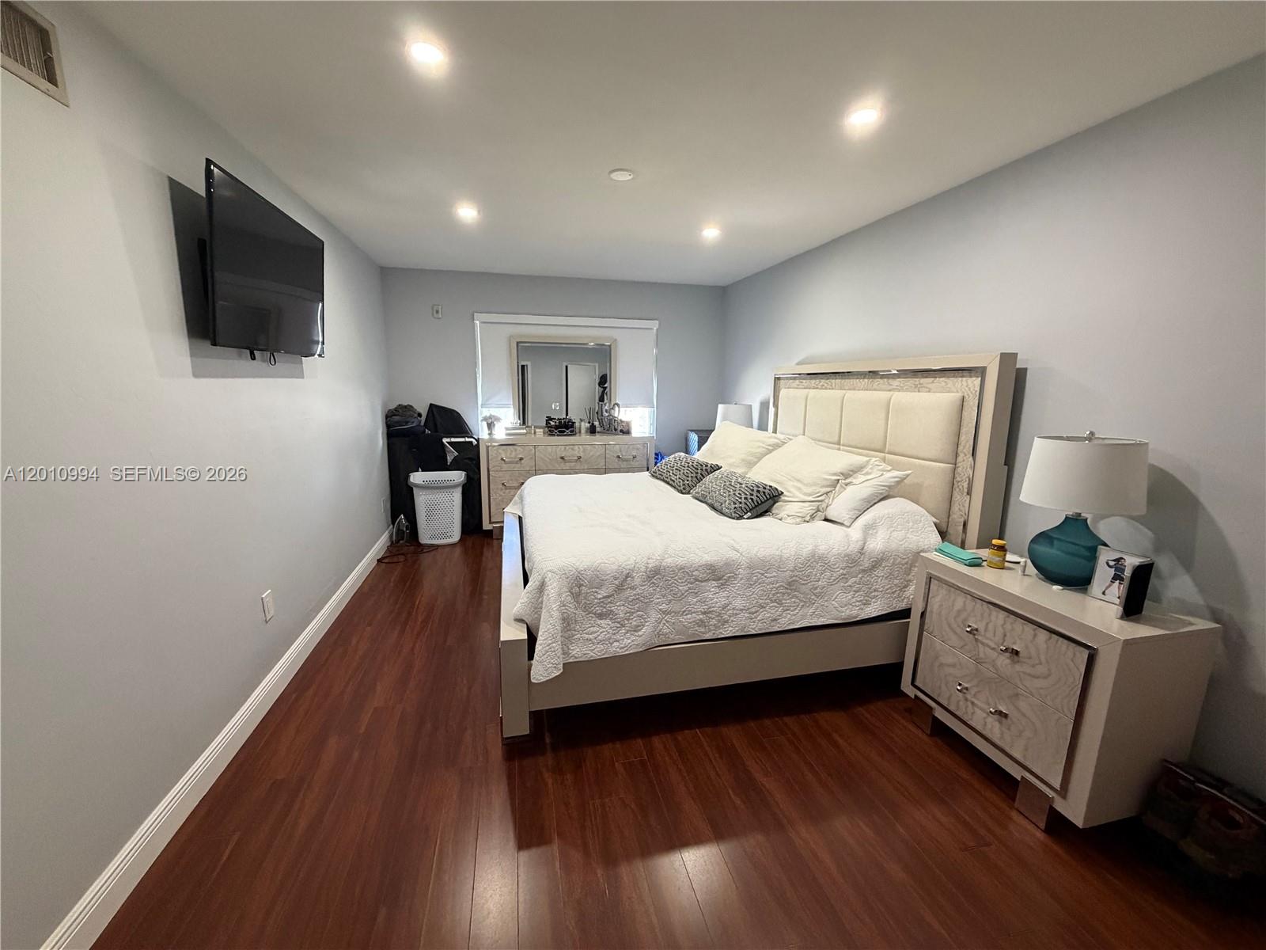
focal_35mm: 14
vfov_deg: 85.7
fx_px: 512
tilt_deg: -10.9
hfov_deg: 102.1
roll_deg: -0.3
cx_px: 633
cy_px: 475
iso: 500
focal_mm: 2.22
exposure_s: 1/60
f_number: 2.2
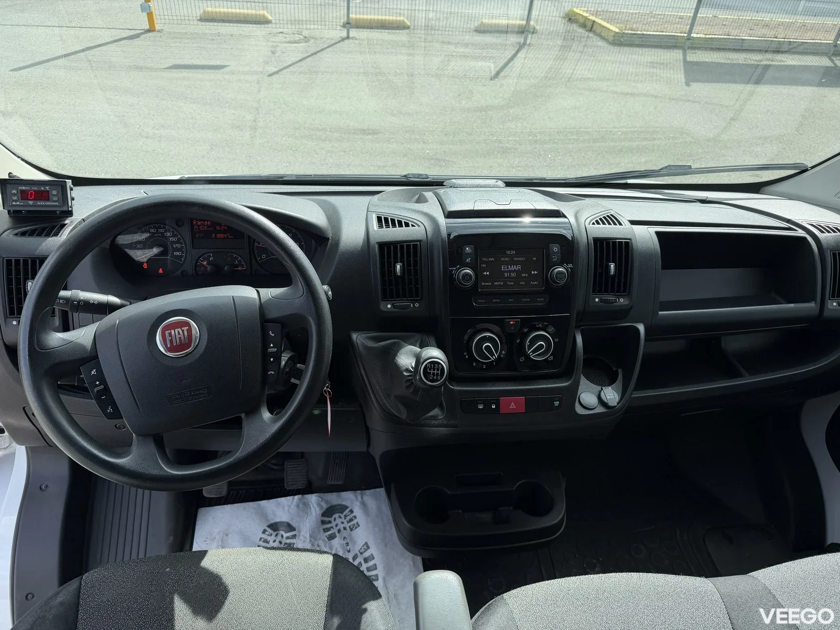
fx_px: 582
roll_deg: -5.4
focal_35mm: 24
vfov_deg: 56.8
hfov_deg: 71.6
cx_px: 420
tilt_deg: -37.0
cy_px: 315
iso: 80
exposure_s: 1/1156
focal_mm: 6.76
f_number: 1.78
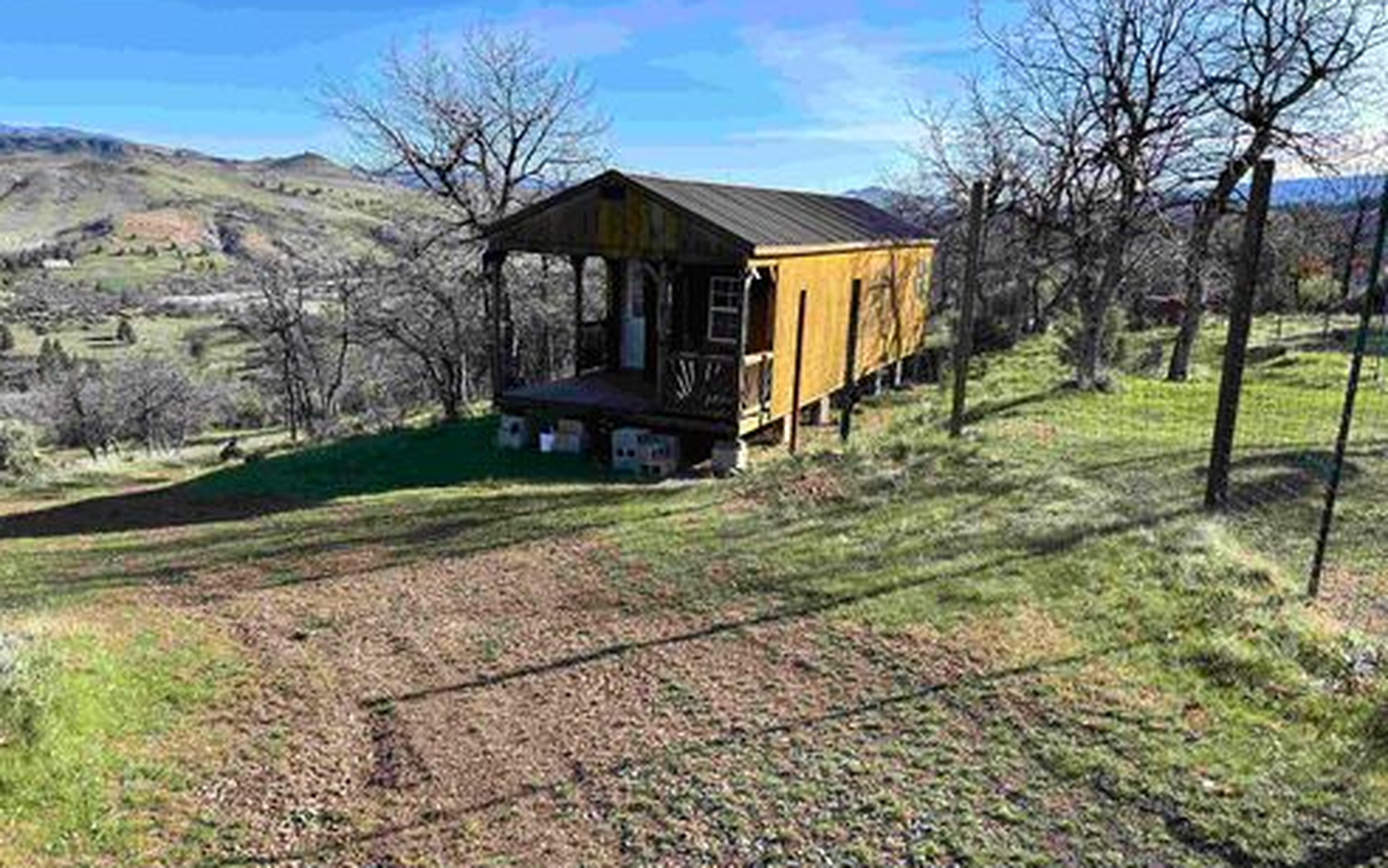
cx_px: 694
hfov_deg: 66.4
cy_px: 492
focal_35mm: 28
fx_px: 1060
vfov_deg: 44.5
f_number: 1.5
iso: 50
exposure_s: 1/1698
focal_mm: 5.7
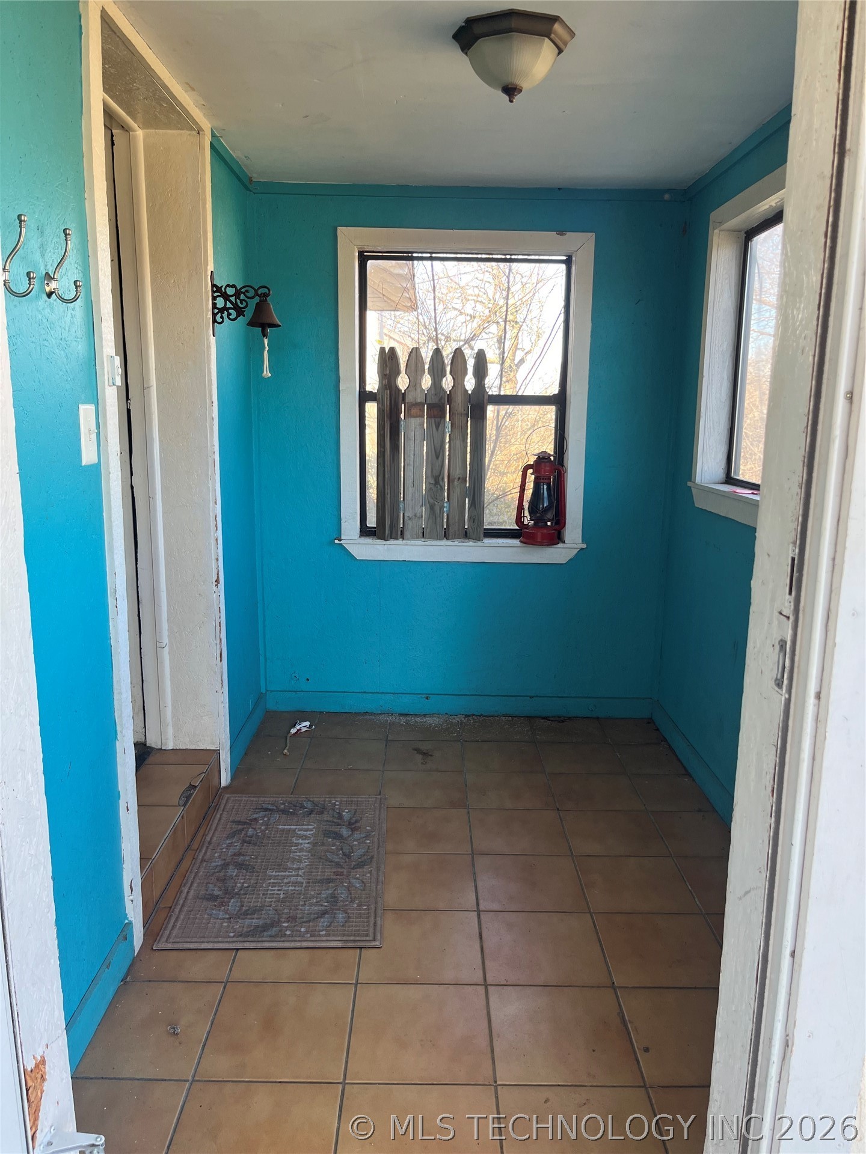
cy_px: 577
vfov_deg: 67.3
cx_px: 433
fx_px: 867
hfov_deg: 53.1
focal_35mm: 26
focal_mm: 5.1
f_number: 1.6
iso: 64
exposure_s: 1/124
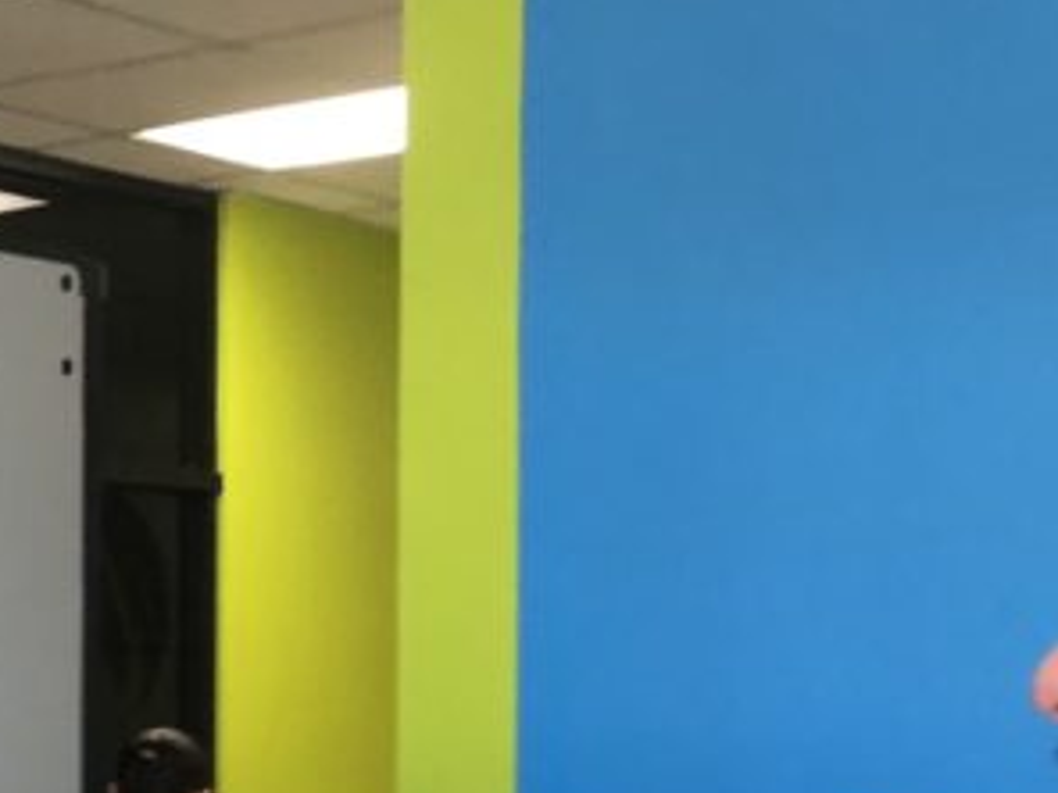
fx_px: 2965
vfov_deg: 14.9
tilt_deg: -1.3
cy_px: 839
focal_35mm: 97
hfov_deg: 17.1
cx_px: -768
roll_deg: +1.4
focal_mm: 4
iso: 40
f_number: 1.8
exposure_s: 1/17
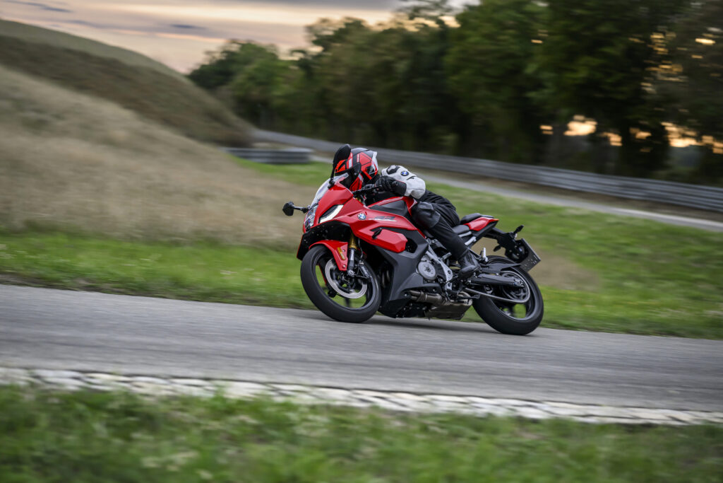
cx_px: 362
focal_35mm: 100
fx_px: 2008
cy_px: 242
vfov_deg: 13.7
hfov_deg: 20.4
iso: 400
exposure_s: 1/200
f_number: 4
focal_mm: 100
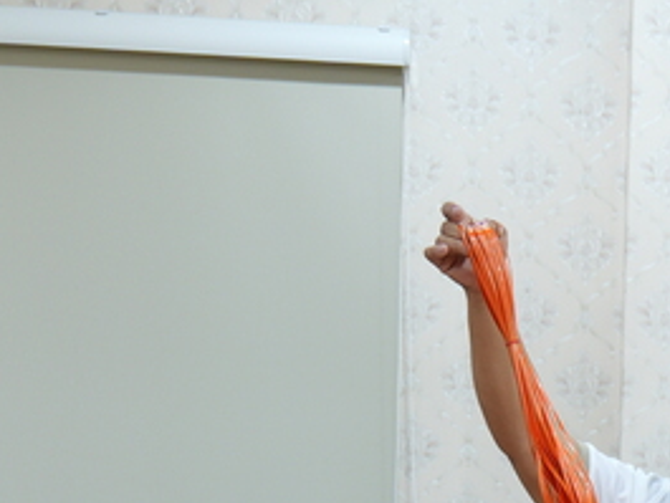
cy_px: 811
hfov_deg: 15.9
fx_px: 2324
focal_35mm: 120
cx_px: 756
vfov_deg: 11.7
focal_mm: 31
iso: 1000
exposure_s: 1/40
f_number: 4.2
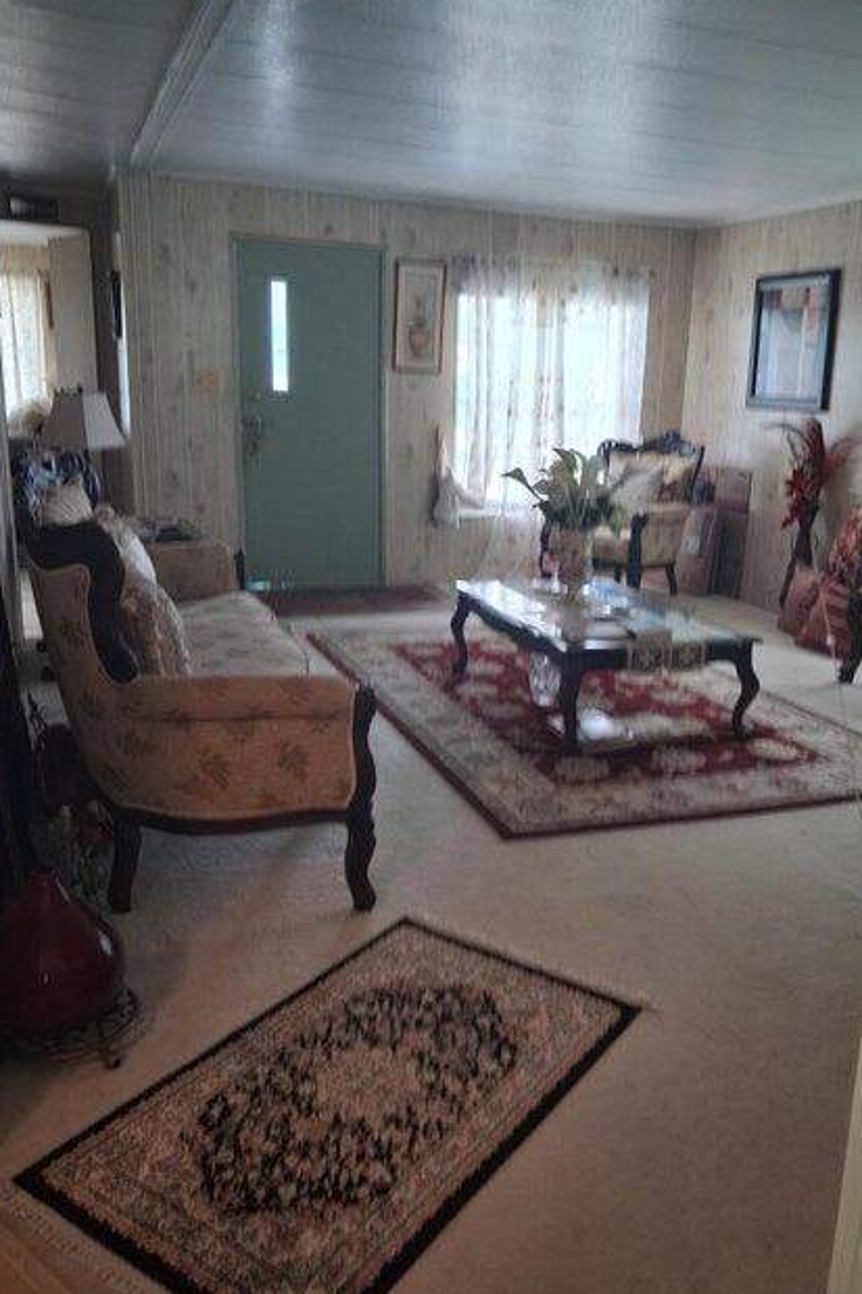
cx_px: 480
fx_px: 1042
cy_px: 653
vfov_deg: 63.7
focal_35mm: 29
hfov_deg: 44.9
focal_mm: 4
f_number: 1.8
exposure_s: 1/50
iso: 320
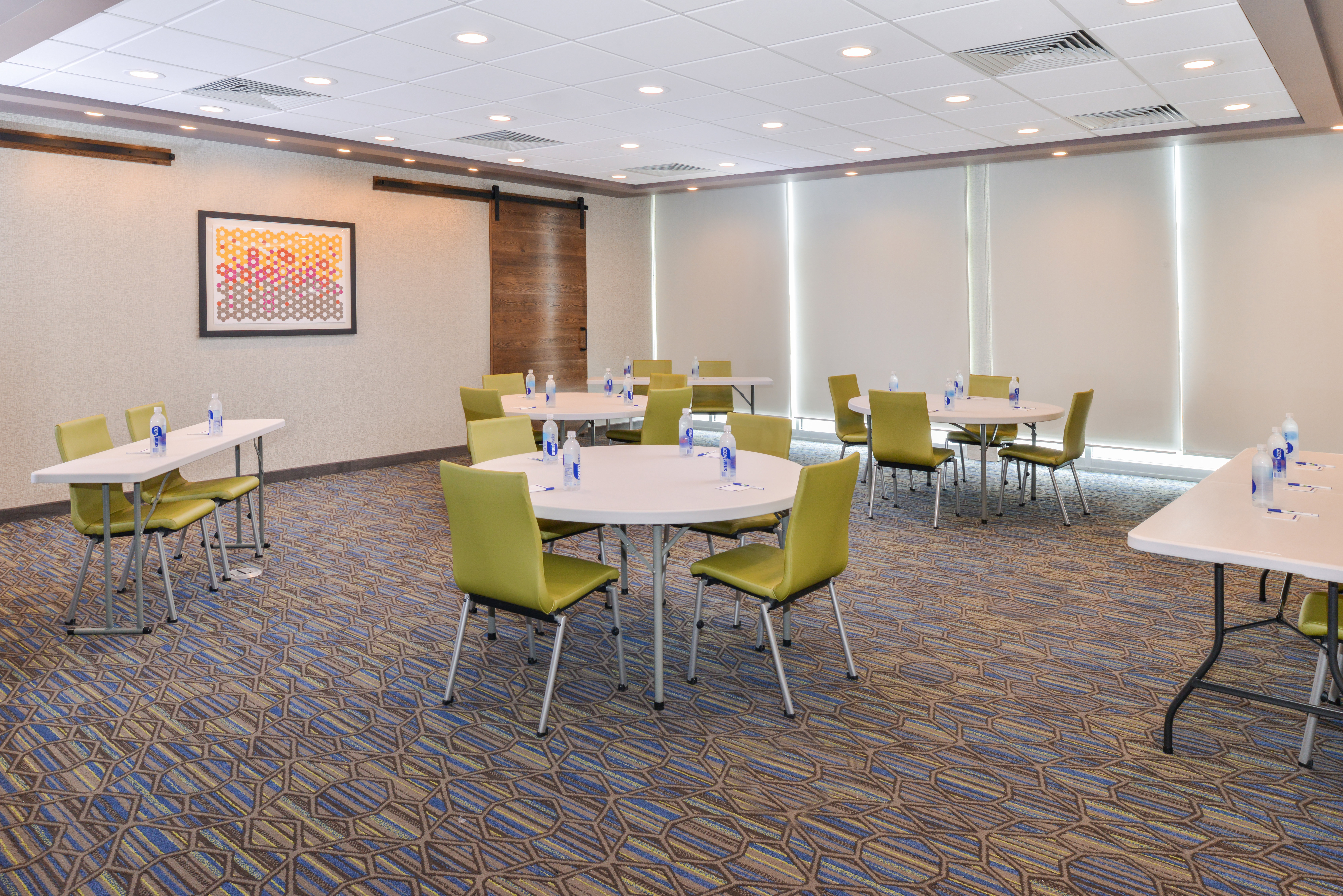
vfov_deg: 53.2
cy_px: 448
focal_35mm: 24
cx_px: 672
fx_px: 896
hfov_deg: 73.7
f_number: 13
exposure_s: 1/20
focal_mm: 24
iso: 640
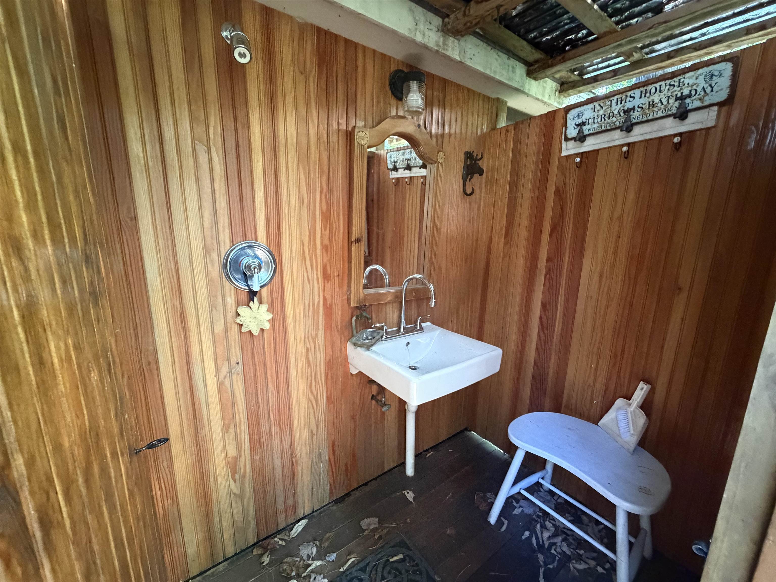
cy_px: 291
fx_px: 314
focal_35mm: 14
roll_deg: -0.4
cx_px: 388
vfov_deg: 85.7
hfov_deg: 102.1
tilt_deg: -11.5
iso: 1250
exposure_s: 1/60
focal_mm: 2.22
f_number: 2.2
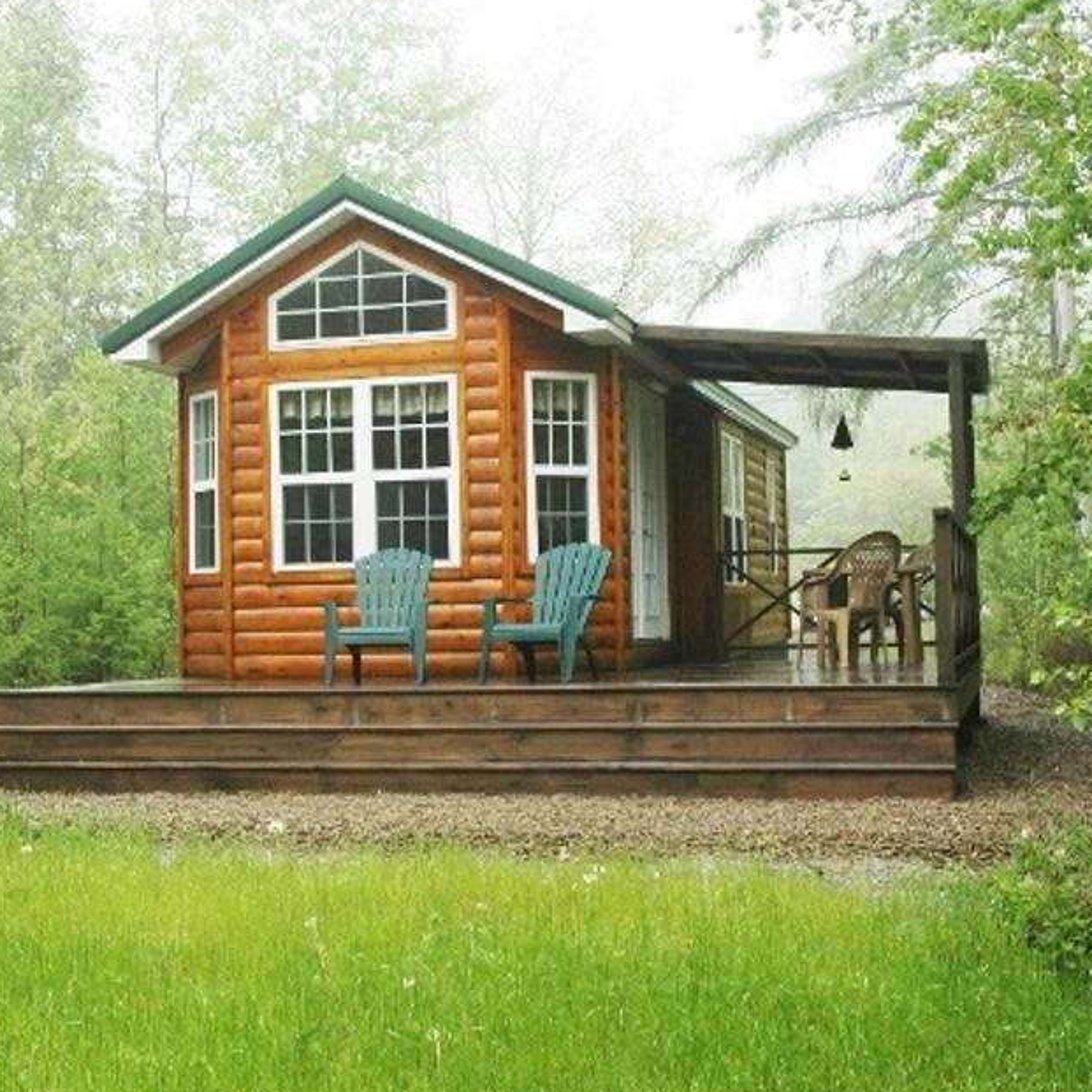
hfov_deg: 30.1
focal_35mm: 57
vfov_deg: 30.2
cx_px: 443
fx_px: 2024
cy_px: 521
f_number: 6.3
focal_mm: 27
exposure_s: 1/160
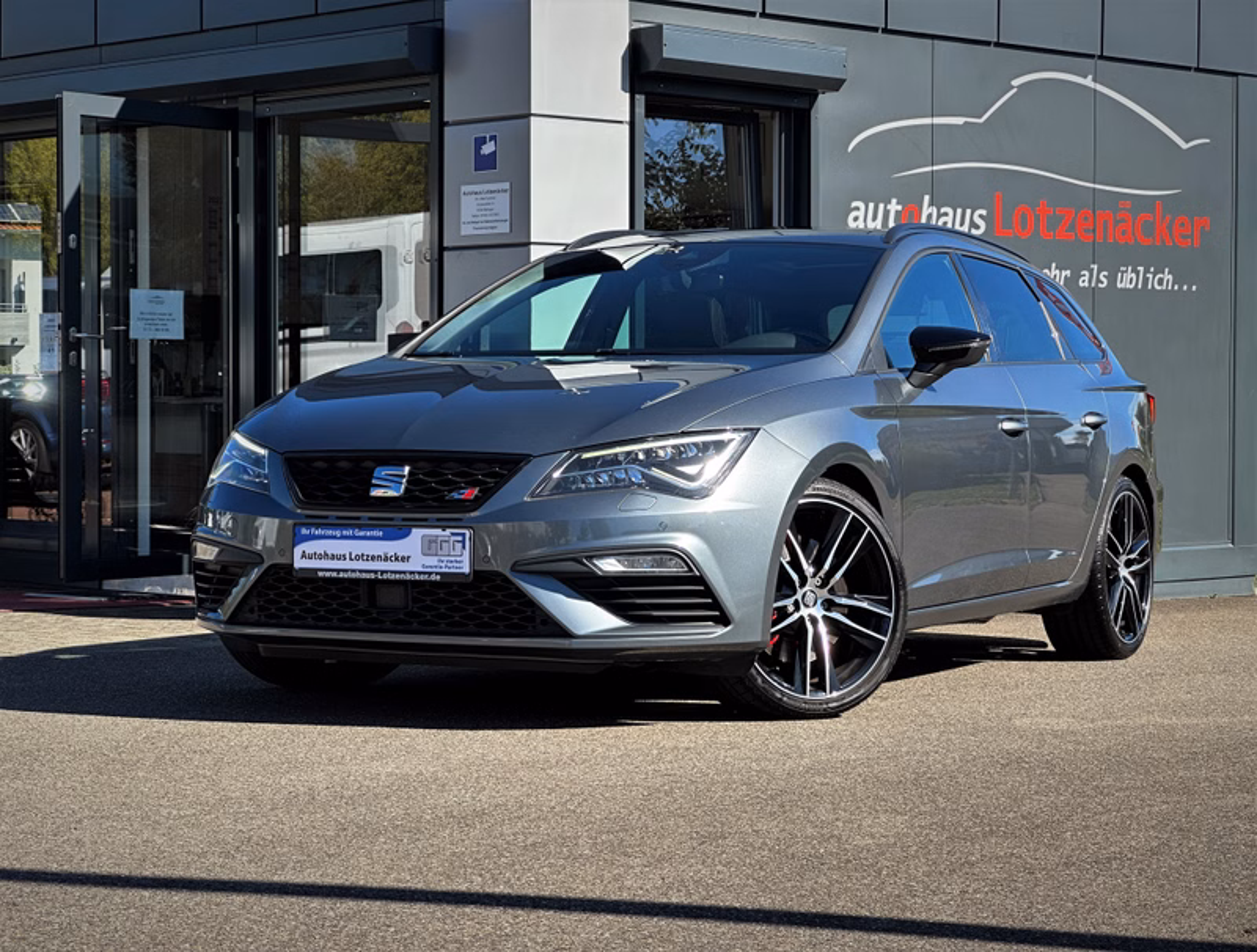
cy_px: 476
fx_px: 2806
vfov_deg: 19.3
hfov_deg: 25.2
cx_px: 628
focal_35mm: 77
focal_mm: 9
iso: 32
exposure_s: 1/350
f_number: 2.8
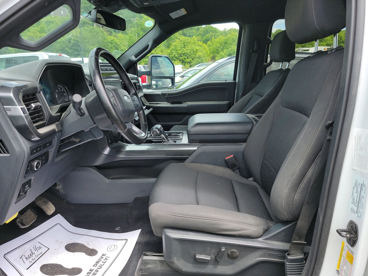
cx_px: 184
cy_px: 138
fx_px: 255
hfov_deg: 71.6
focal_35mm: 24
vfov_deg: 56.8
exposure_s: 1/181
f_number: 1.8
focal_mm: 6.7
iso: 50
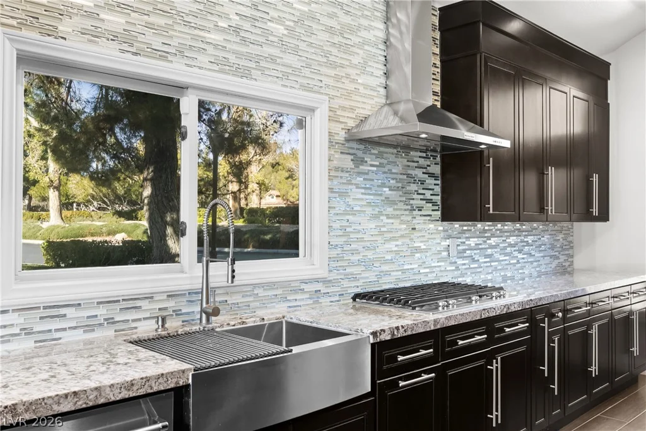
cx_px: 323
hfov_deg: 60.3
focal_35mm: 31
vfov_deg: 42.3
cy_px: 216
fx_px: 556
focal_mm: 21
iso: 400
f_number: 8
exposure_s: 1/10
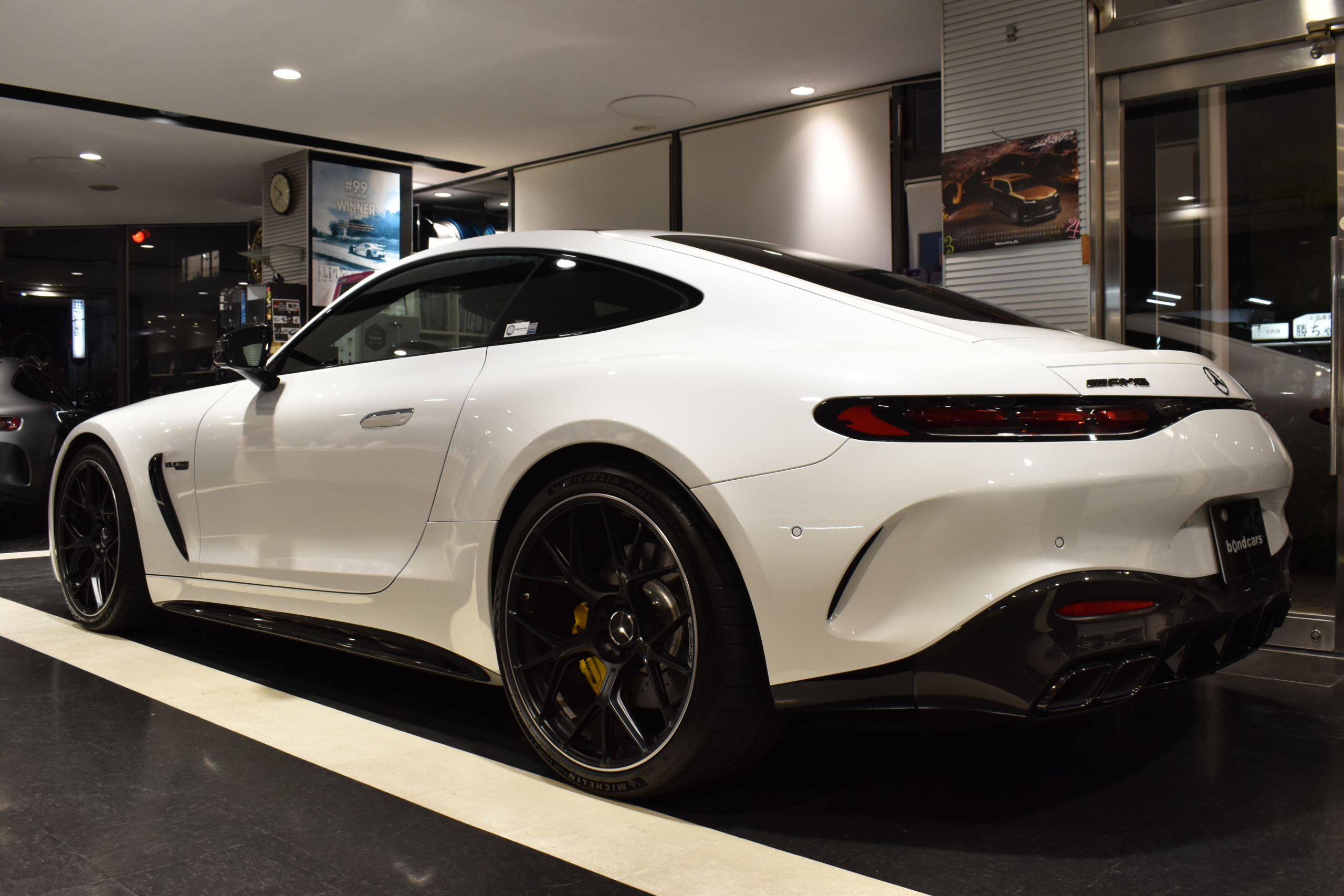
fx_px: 1176
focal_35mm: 32
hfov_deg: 59.5
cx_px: 672
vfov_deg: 41.7
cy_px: 448
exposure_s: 1/30
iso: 800
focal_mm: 21
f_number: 8
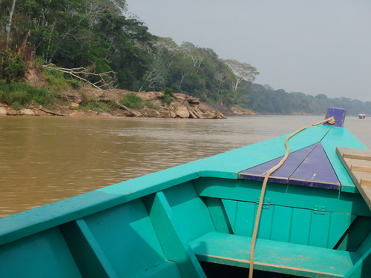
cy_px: 139
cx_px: 186
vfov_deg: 21.6
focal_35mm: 68
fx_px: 729
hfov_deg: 28.6
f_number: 5.5
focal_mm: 12.3
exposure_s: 1/640
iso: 125
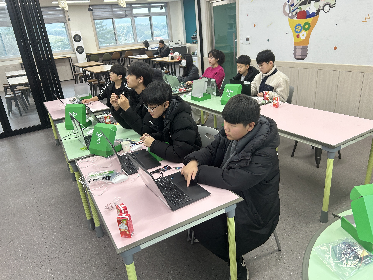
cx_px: 186
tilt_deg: -20.4
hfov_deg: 67.3
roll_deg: +6.0
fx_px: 280
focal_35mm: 26
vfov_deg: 53.1
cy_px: 140
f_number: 1.5
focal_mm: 5.7
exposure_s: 1/120
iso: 80
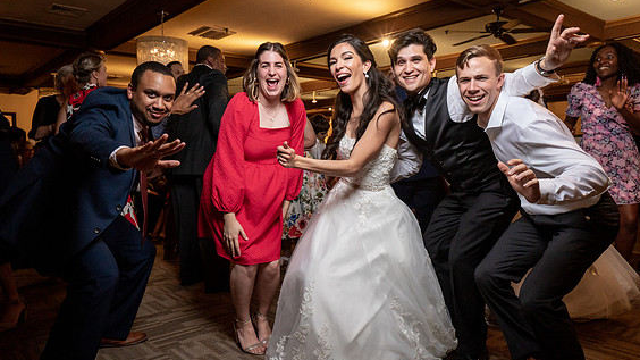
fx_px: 475
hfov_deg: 67.9
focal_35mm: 28
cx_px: 320
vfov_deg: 41.4
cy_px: 161
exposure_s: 1/200
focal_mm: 26
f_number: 5.6
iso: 2000
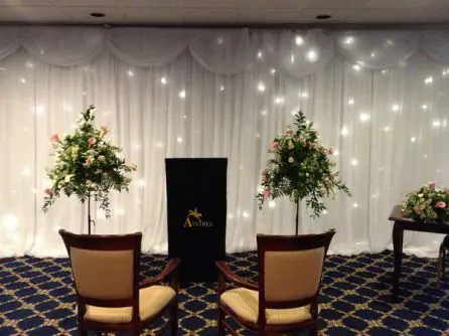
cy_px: 168
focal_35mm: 35
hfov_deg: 52.7
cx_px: 224
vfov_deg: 40.7
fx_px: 454
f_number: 2.4
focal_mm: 4.28
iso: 500
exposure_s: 1/15
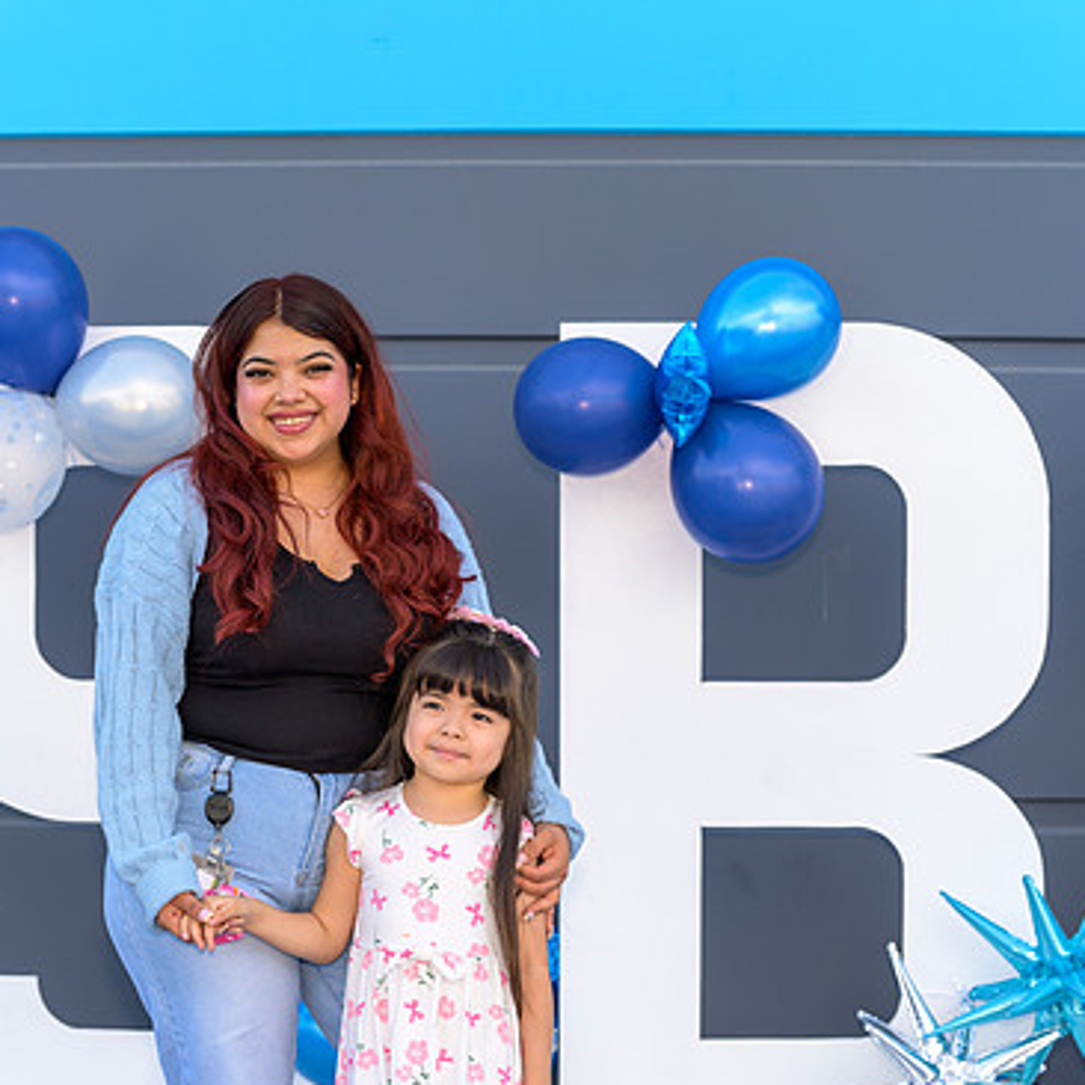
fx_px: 2411
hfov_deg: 25.3
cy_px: 559
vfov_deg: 25.4
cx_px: 480
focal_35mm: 68
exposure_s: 1/500
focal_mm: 49
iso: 100
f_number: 4
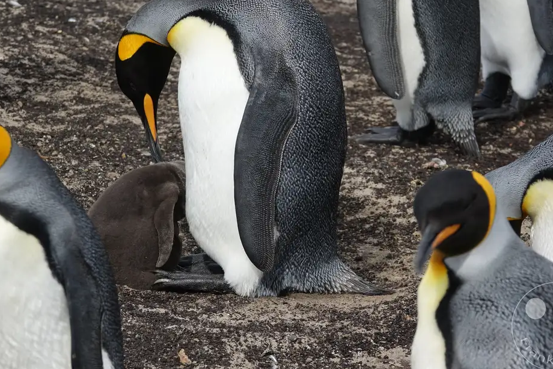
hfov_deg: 7.9
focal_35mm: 261
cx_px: 247
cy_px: 134
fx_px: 4008
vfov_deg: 5.3
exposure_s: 1/800
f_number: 4
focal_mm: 73.24
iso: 100
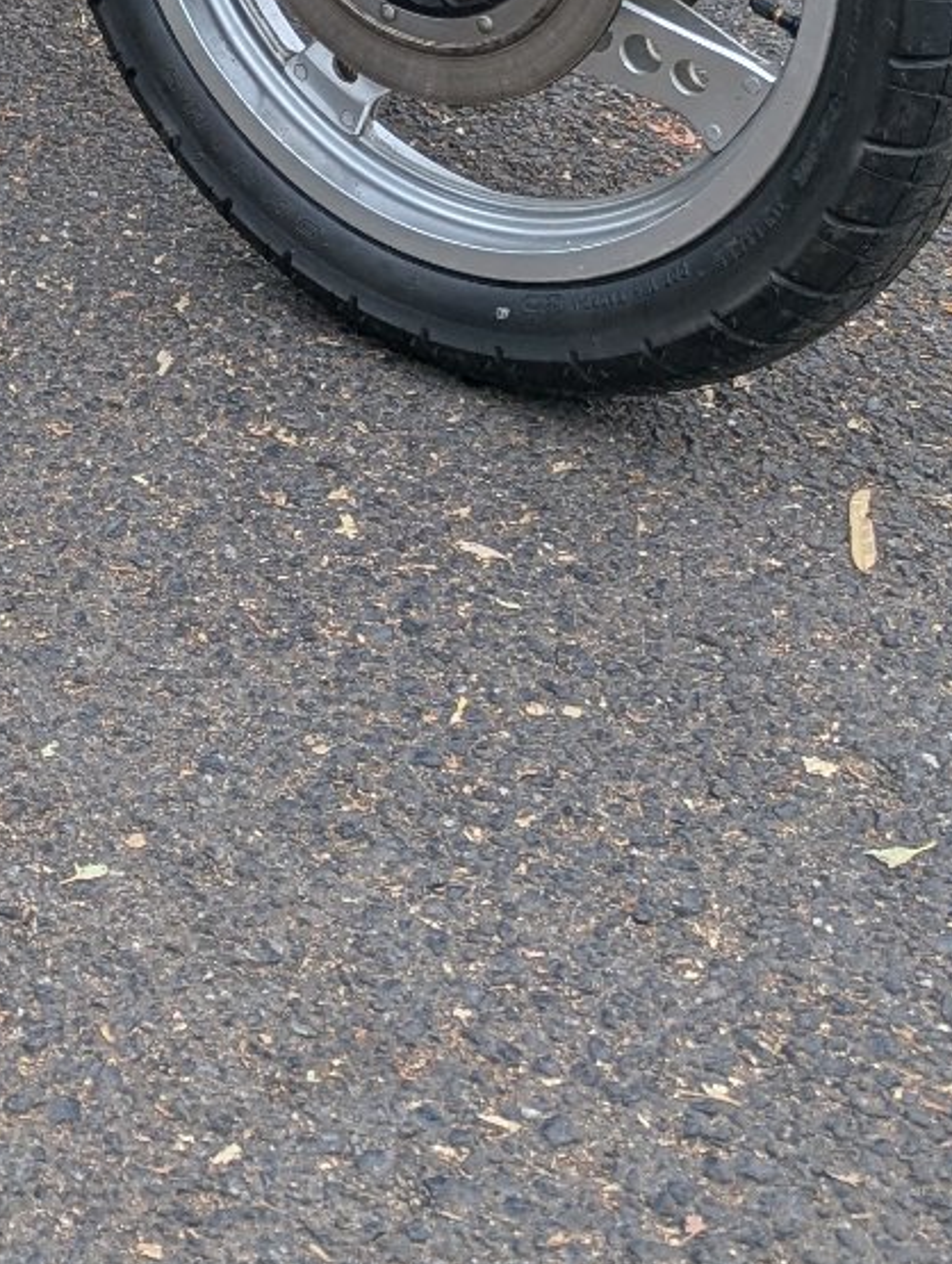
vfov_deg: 19.3
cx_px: -140
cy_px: -838
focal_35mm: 83
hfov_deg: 17.1
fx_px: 3035
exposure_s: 1/354
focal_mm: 6.81
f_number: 1.85
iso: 42
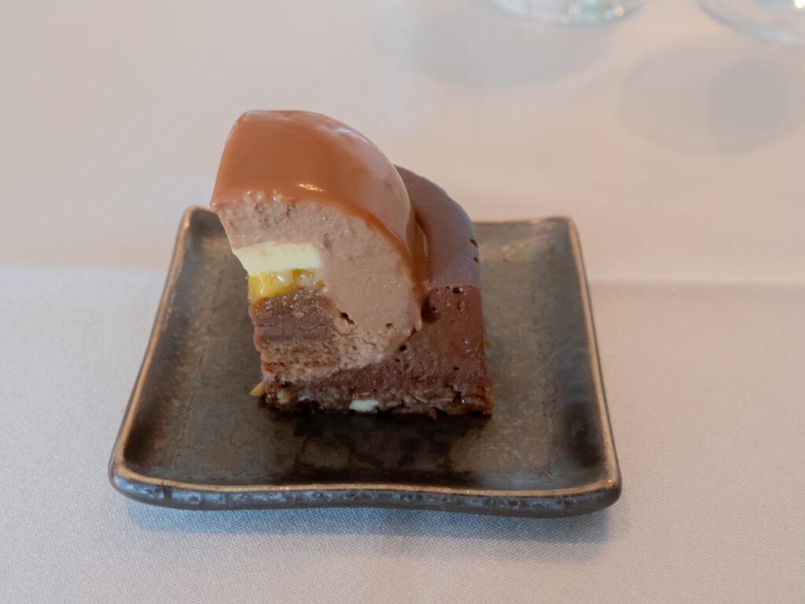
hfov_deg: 39.2
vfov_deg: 29.9
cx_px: 402
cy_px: 302
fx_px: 1131
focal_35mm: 49
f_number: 14
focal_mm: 45
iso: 3200
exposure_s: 1/30
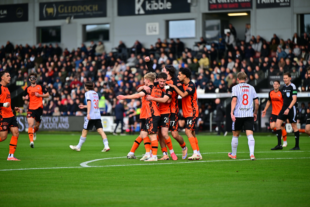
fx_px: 1722
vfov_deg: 6.9
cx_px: 155
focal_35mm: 200
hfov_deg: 10.3
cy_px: 104
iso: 110
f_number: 2.8
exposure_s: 1/1250
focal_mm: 200
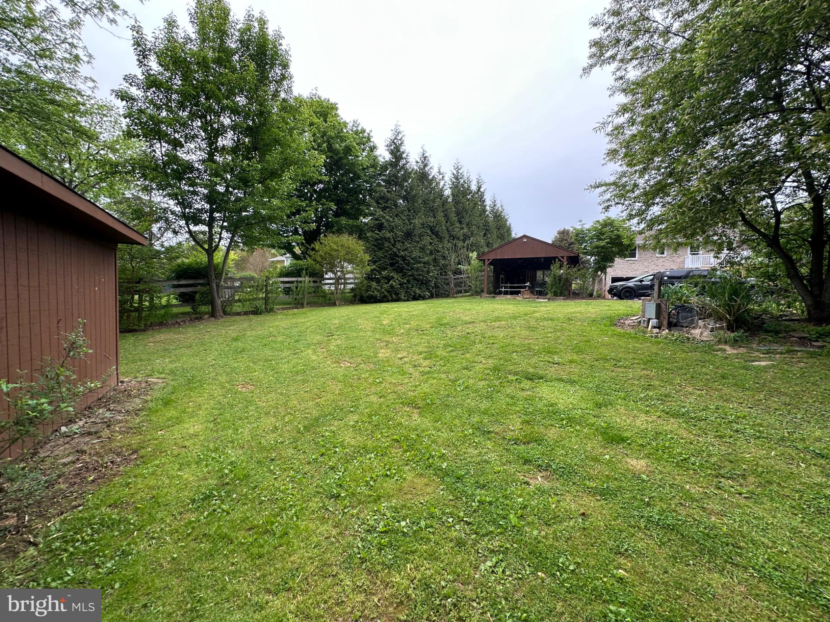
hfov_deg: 102.1
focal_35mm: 14
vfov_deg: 85.7
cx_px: 415
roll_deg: -1.8
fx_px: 336
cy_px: 311
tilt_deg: -2.5
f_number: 2.2
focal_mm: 2.22
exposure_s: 1/145
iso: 40
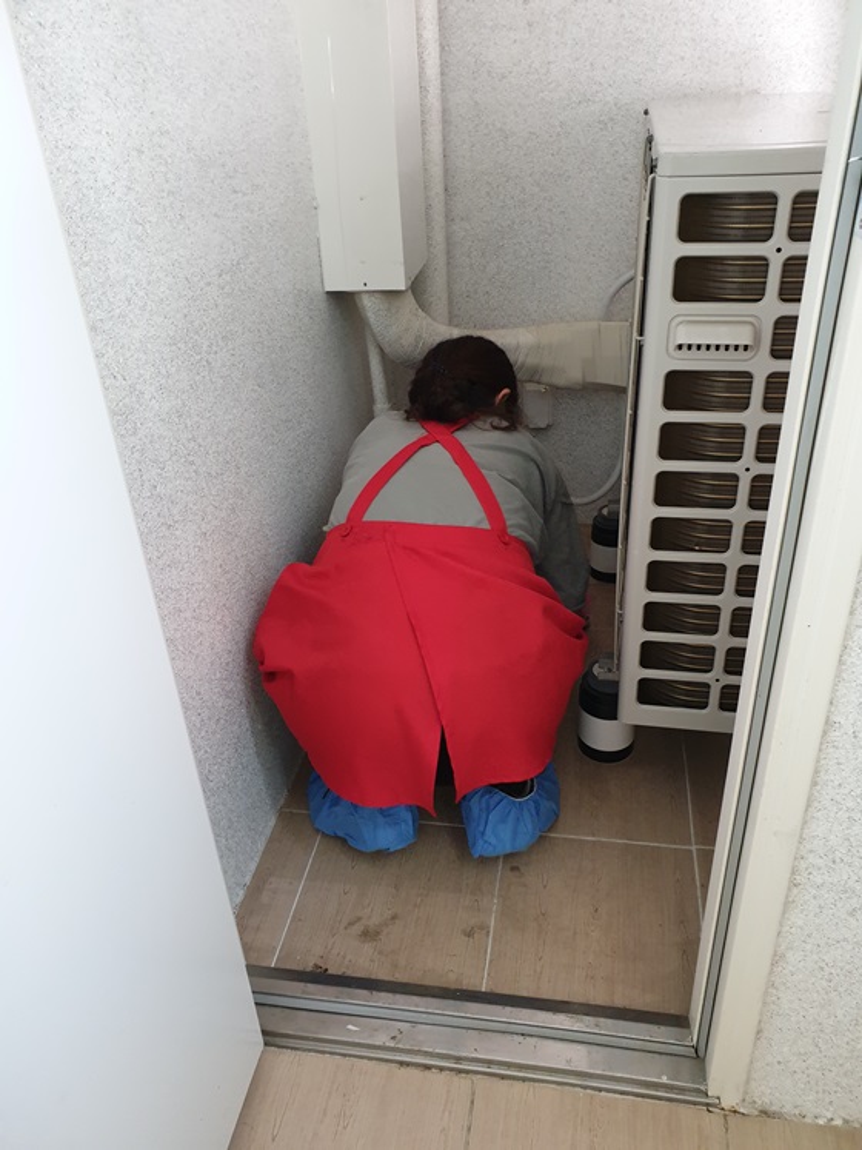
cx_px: 431
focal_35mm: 26
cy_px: 575
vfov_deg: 67.3
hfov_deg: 53.1
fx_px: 864
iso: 250
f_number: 2.4
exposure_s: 1/30
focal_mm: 4.3
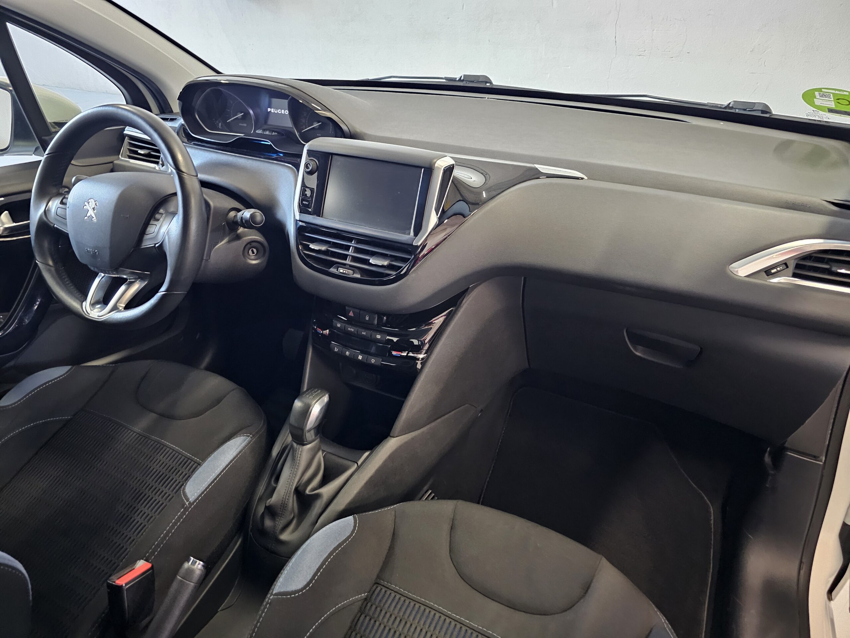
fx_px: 565
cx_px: 425
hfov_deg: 73.9
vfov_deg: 58.9
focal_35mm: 23
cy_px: 319
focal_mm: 6.3
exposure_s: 1/20
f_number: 1.7
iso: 1600
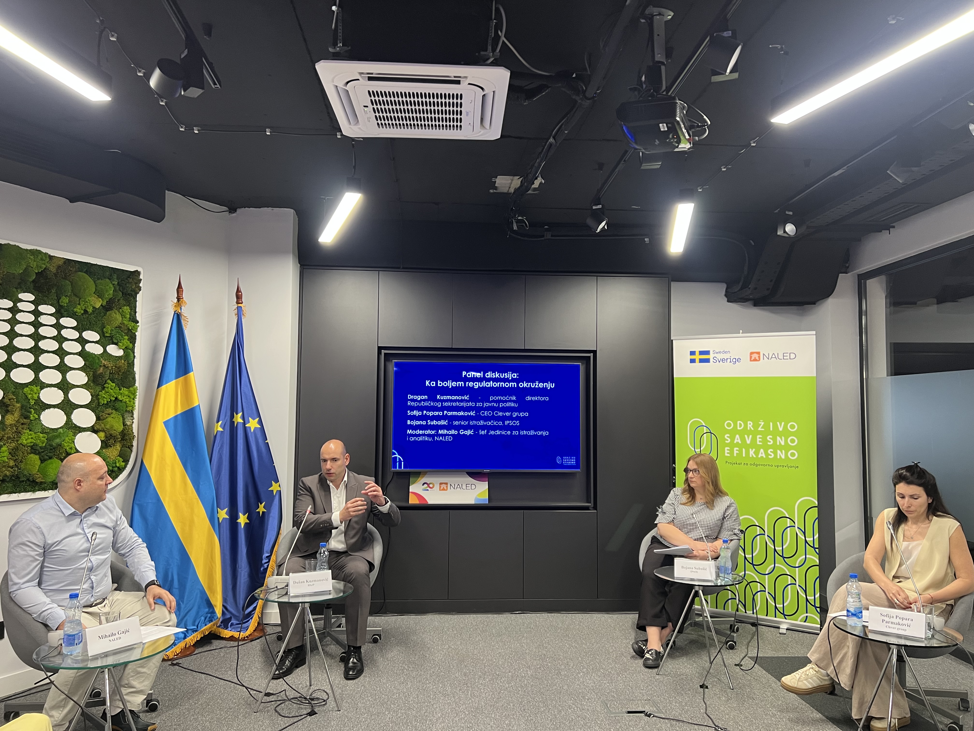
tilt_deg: +4.3
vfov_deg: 53.1
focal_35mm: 26
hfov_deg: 67.3
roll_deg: -0.4
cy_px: 366
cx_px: 487
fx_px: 732
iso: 125
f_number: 1.5
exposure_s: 1/60
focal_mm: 5.7
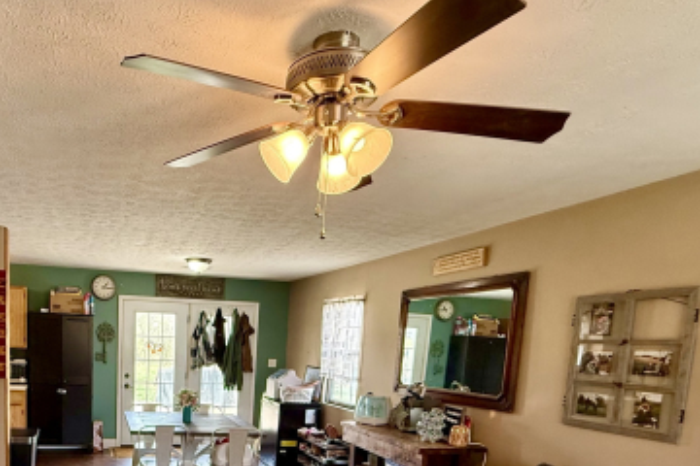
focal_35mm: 27
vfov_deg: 44.2
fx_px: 525
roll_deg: -1.9
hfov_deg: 64.6
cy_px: 408
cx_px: 203
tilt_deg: -7.4
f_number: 2.2
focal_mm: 2.22
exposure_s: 1/120
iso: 320
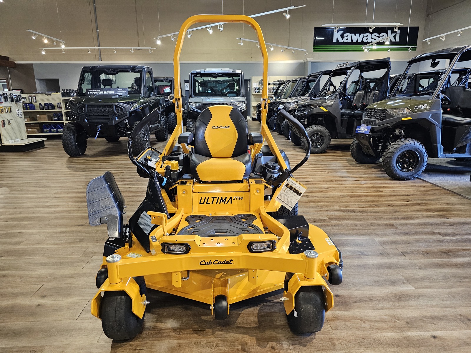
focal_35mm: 23
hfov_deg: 73.9
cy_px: 176
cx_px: 236
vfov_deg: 58.9
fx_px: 313
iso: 800
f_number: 1.7
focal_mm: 6.3
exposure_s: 1/120
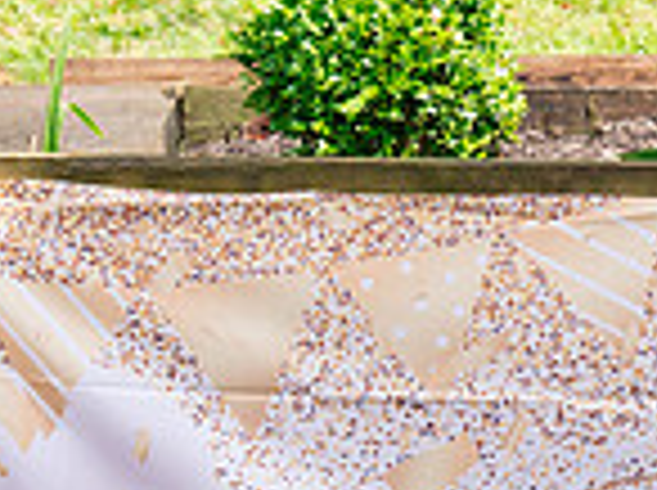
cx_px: 922
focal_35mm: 138
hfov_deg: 13.6
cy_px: 627
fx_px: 2615
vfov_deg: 10.5
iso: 400
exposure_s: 1/250
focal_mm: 36
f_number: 8
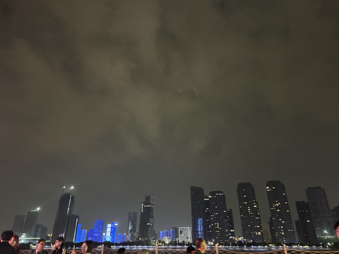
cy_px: 127
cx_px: 170
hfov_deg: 71.6
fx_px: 235
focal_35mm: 24
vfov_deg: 56.8
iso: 1600
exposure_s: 1/30
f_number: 1.78
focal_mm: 6.86
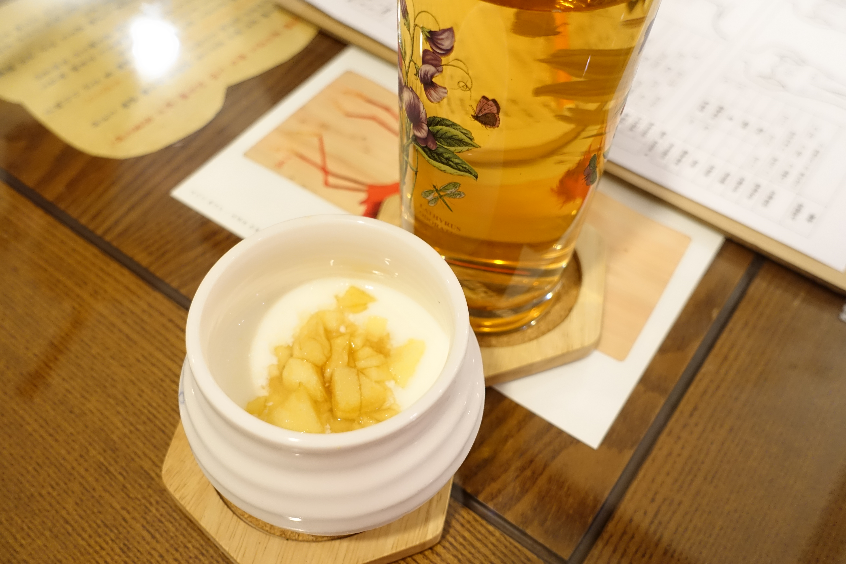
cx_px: 423
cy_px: 282
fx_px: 799
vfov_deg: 38.9
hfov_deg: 55.8
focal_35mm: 34
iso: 1000
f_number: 2.8
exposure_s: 1/40
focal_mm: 12.64
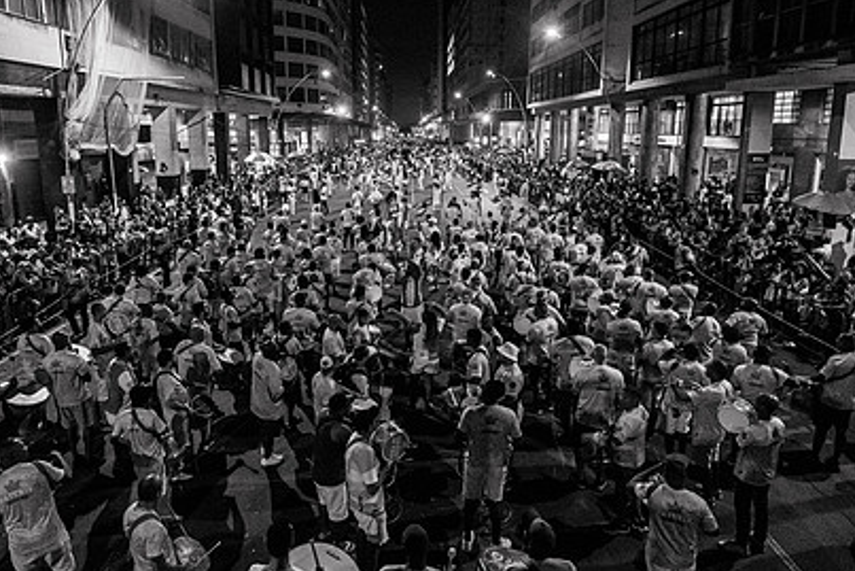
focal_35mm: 23
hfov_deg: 76.0
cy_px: 245
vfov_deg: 54.9
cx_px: 401
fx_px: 546
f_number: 4
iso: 2000
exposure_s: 1/100
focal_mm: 16
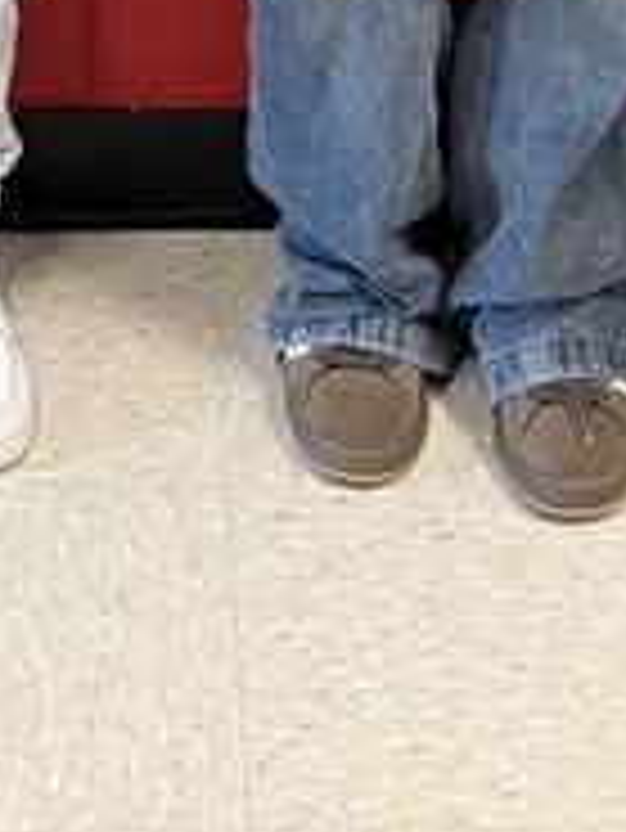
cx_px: 203
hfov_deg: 11.1
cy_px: -1291
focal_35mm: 133
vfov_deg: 11.6
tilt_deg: -9.2
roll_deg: -1.2
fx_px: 3203
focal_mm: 6.76
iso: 320
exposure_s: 1/43
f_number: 1.78
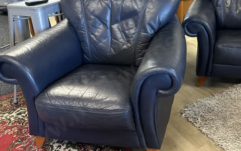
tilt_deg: -21.6
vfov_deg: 31.6
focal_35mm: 40
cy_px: 46
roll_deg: +0.7
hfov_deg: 48.1
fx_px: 263
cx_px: 168
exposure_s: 1/50
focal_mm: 6.86
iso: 400
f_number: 1.78
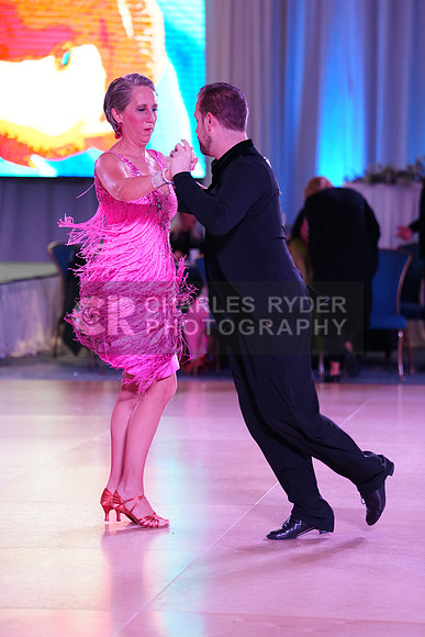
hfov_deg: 10.5
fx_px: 2318
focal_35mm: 131
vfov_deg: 15.6
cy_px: 318
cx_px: 212
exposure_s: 1/500
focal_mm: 131
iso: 2000
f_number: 2.8
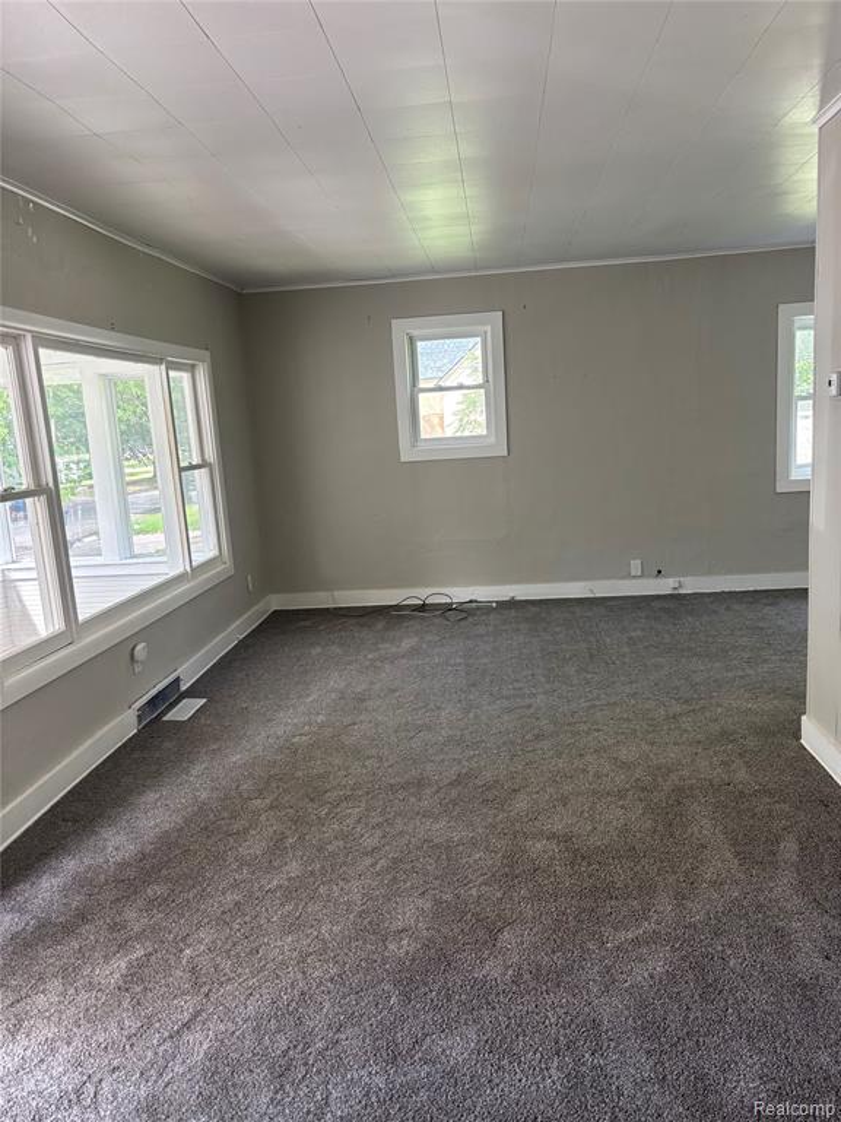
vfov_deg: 67.3
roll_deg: +3.1
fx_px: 842
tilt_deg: -10.1
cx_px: 420
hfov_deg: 53.1
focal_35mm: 26
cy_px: 561
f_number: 1.6
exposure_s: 1/113
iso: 125
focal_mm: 5.96
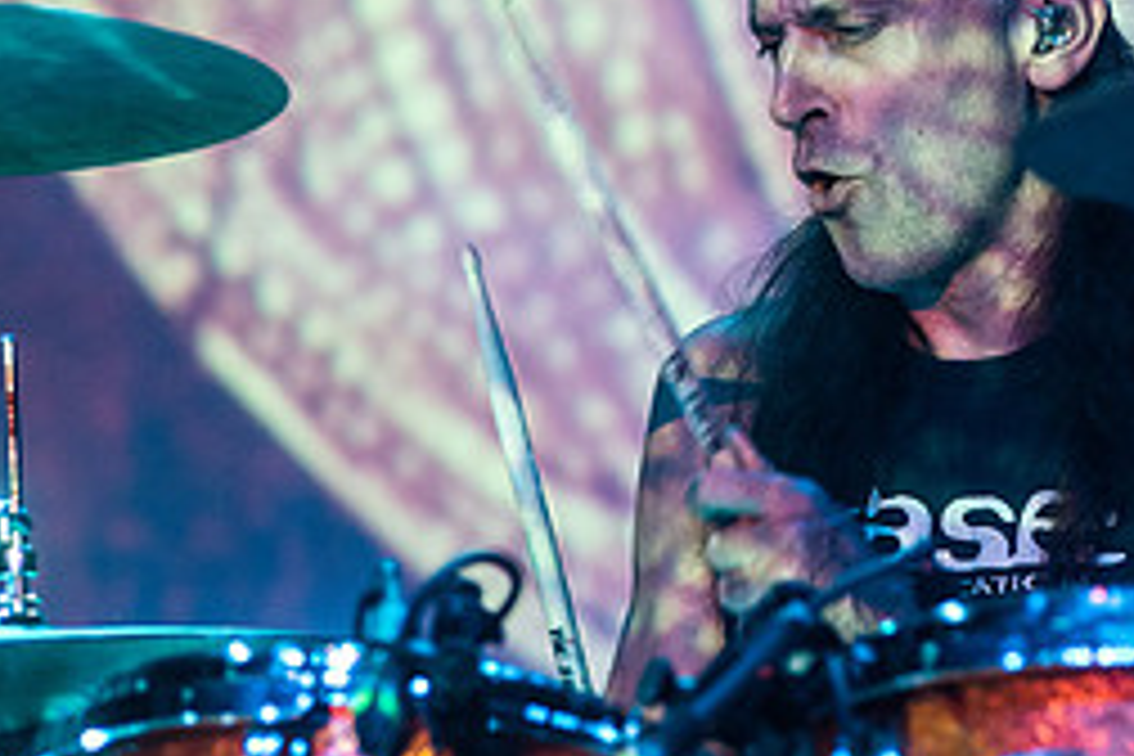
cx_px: 616
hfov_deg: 6.2
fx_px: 10520
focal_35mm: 334
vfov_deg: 4.1
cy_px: 281
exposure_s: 1/320
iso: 3200
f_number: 3.2
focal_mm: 145
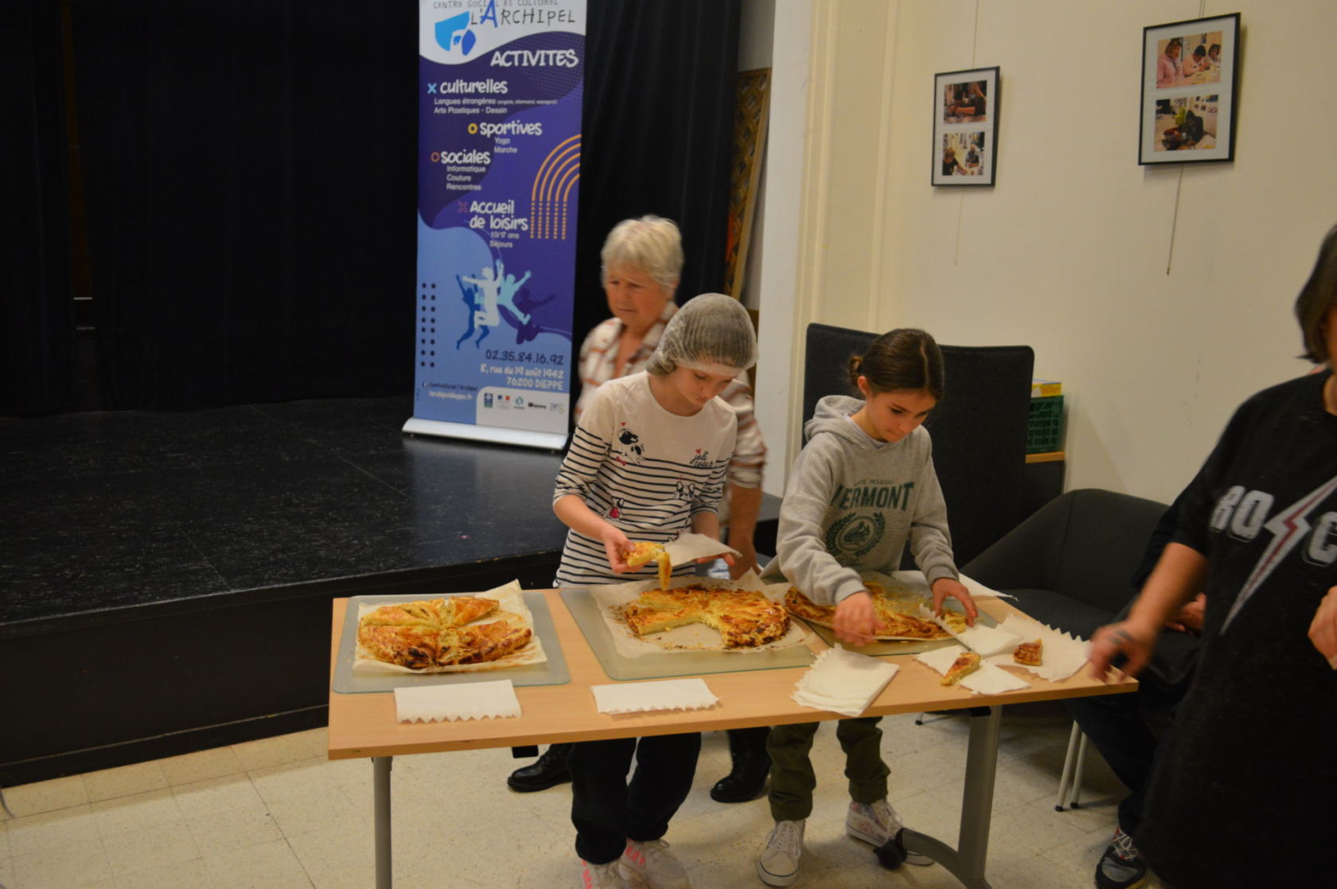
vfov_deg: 43.5
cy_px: 444
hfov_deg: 62.0
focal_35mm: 30
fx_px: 1113
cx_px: 668
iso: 720
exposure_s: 1/60
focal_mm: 20
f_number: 3.8
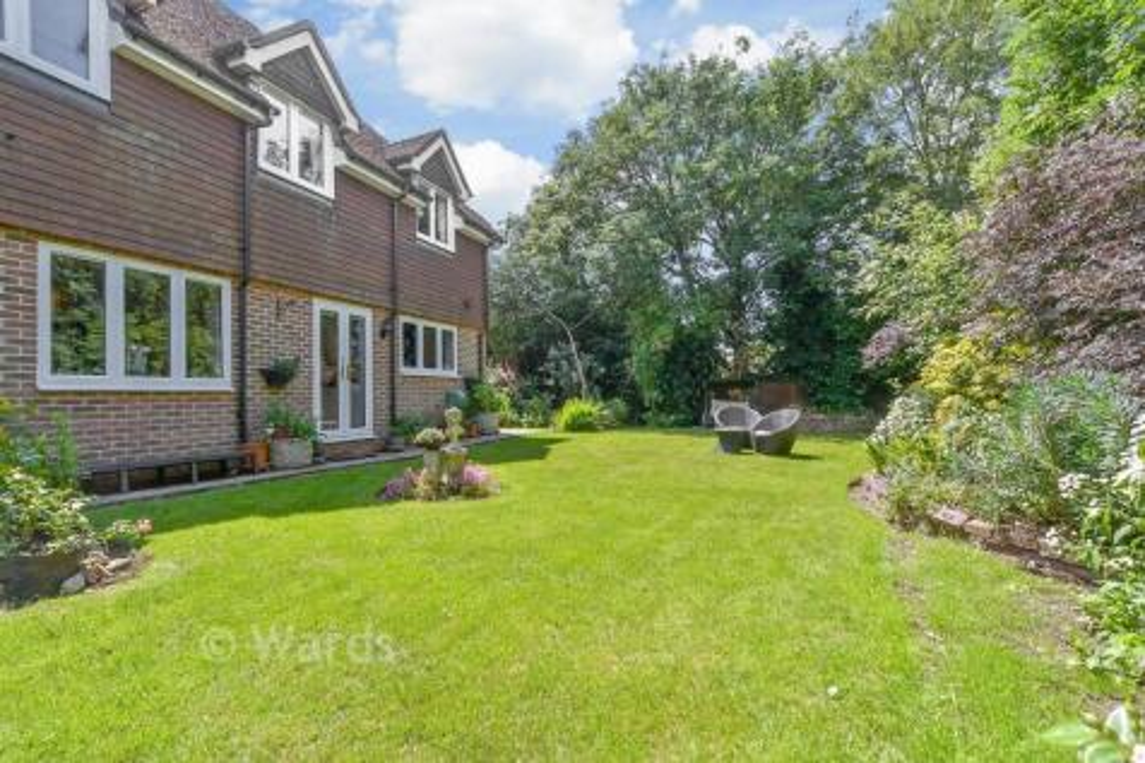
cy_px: 382
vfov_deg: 77.3
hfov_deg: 100.4
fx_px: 477
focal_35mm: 15
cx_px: 572
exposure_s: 1/200
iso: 160
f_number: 8
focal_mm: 10
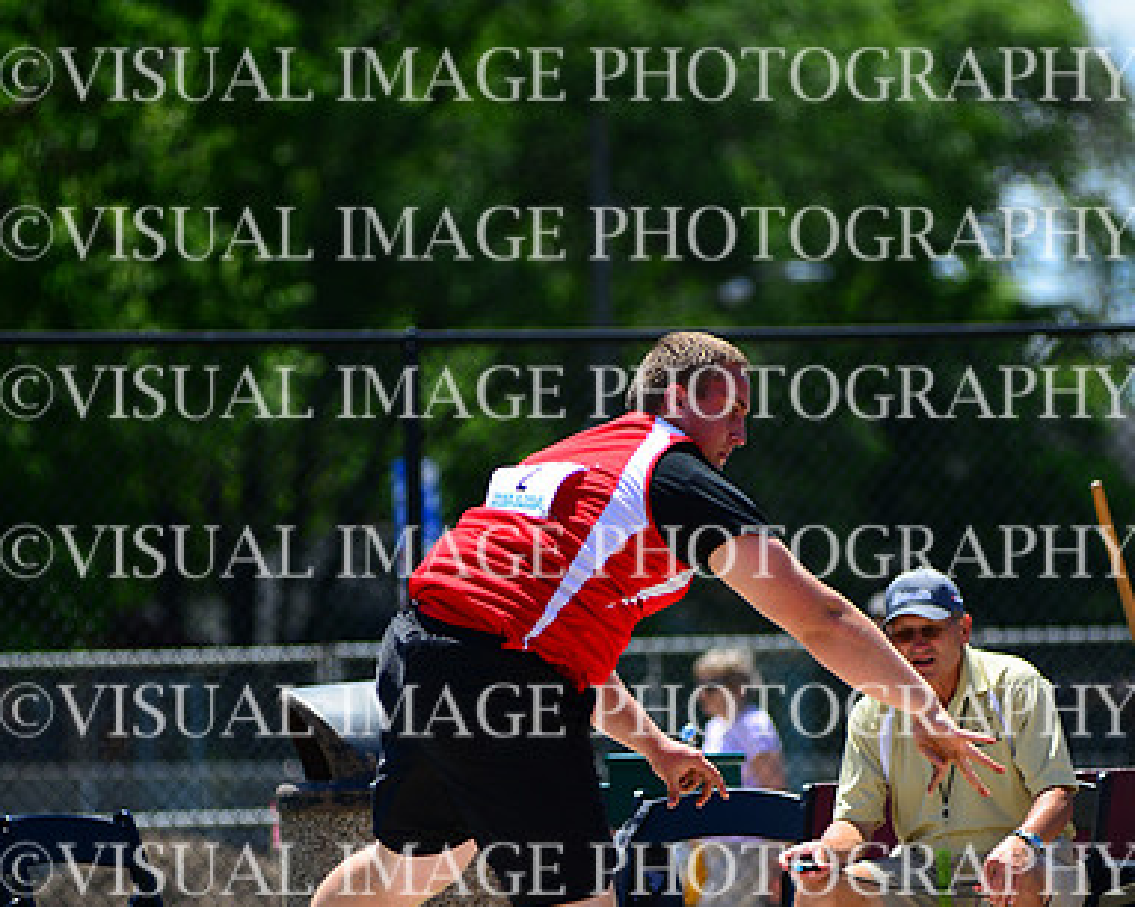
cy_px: 788
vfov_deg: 5.4
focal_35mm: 284
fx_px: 9535
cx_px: 569
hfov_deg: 6.8
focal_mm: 200
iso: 320
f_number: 4
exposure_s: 1/2500
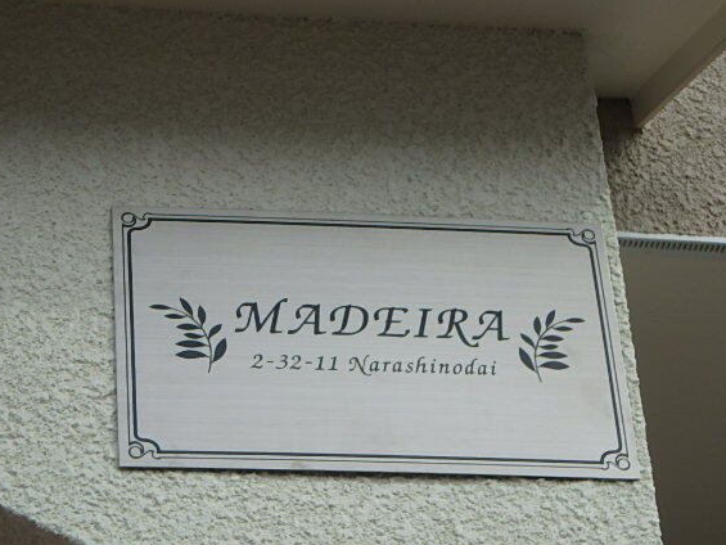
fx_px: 2496
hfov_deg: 16.5
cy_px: 303
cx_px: 393
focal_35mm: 119
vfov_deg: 12.5
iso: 125
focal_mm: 18.7
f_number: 5.7
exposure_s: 1/400
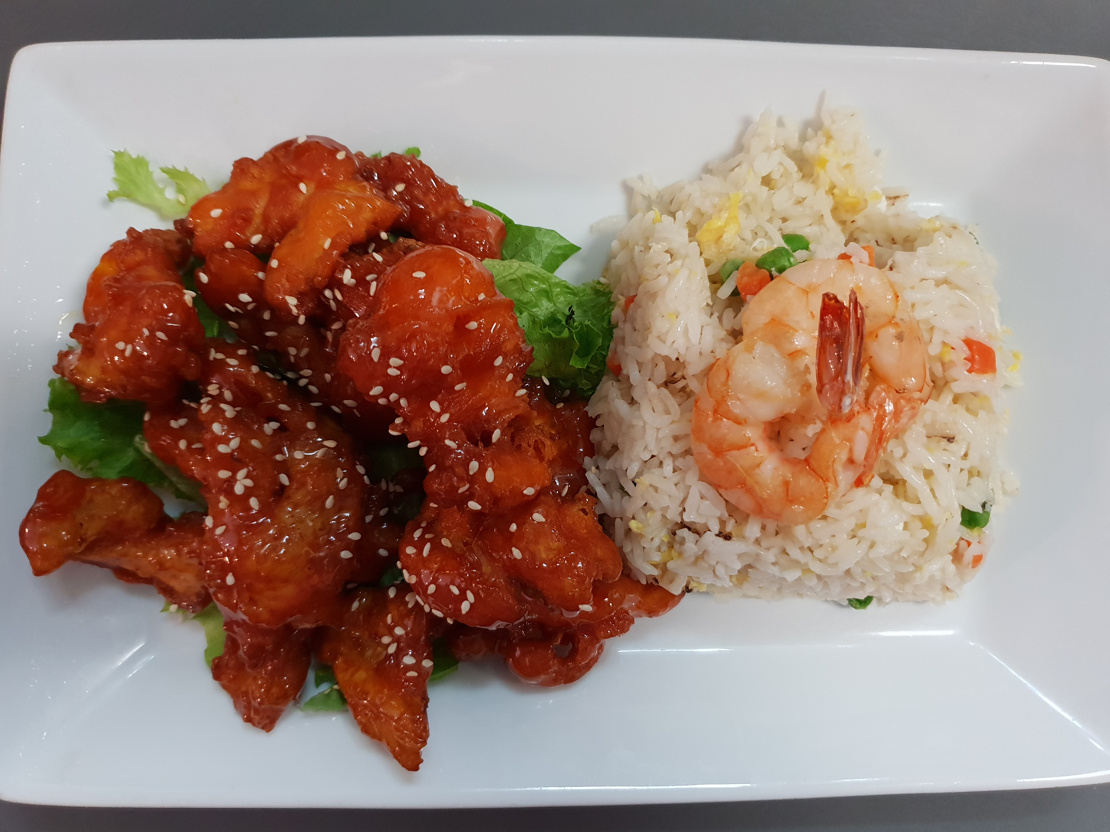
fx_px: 834
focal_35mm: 26
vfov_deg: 53.1
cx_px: 555
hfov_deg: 67.3
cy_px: 416
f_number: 1.5
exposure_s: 1/24
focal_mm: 4.3
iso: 320
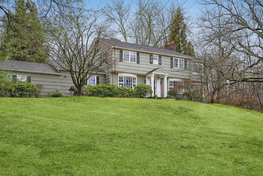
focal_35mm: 40
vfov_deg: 33.4
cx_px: 113
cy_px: 95
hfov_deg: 48.3
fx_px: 292
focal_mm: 34
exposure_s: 1/500
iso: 400
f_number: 5
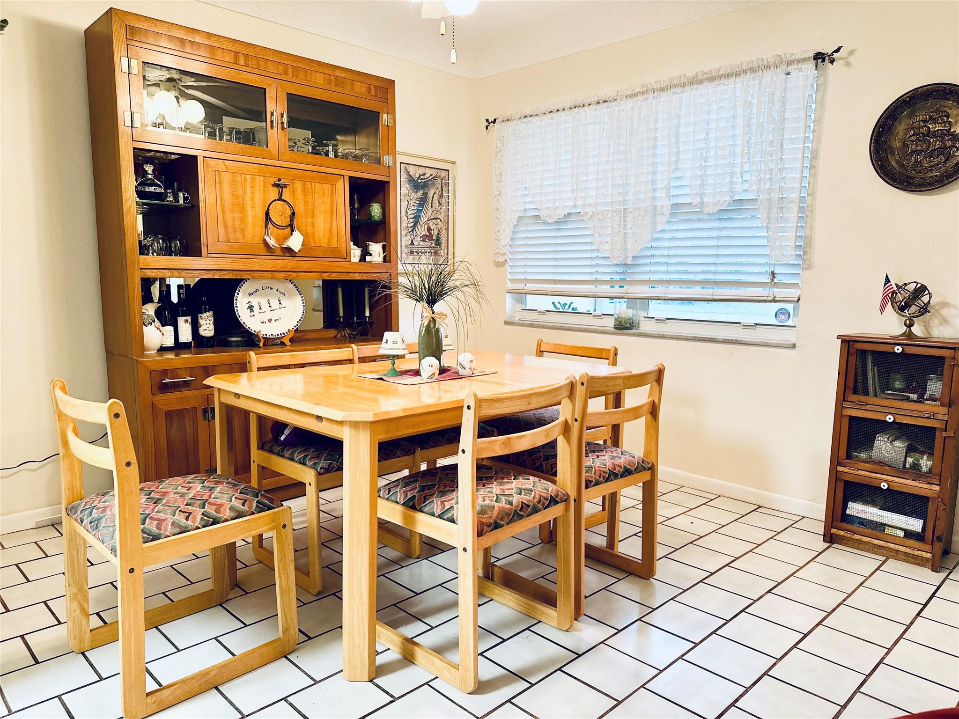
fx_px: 665
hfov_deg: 71.6
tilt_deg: -6.8
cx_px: 480
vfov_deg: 56.8
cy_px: 360
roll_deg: -1.3
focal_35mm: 24
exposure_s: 1/60
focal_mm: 6.86
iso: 320
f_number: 1.78
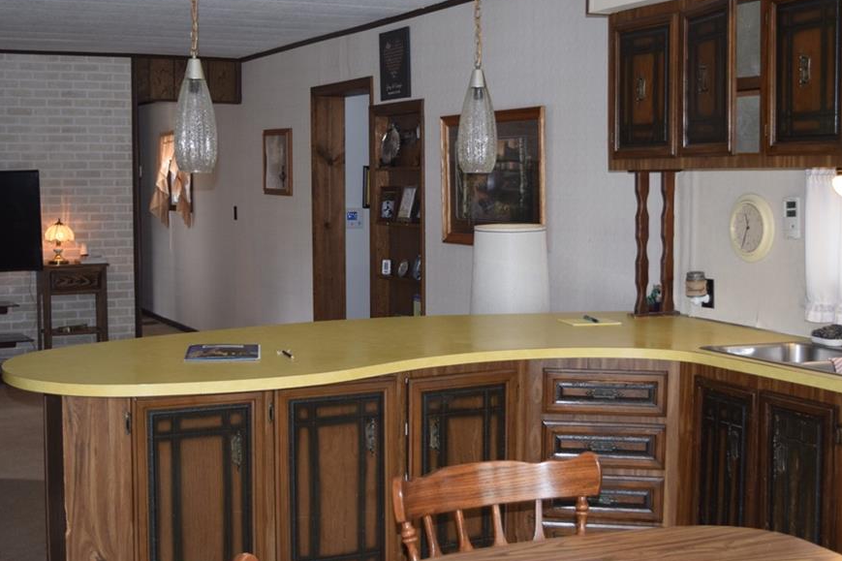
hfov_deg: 37.5
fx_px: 1239
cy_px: 269
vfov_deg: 25.5
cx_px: 386
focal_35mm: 53
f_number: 4.2
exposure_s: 1/80
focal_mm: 30
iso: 800
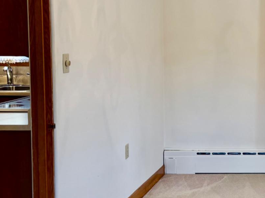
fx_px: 505
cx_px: 318
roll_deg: -0.1
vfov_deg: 22.2
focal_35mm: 66
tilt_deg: -3.9
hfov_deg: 26.2
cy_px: 68
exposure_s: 1/161
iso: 64
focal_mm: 5.96
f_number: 1.6
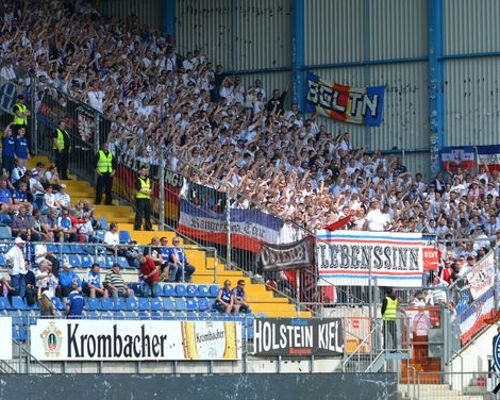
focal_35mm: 157
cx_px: 280
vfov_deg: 9.8
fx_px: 2323
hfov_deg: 12.3
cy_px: 200
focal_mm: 92
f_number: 4.5
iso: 250
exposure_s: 1/1000
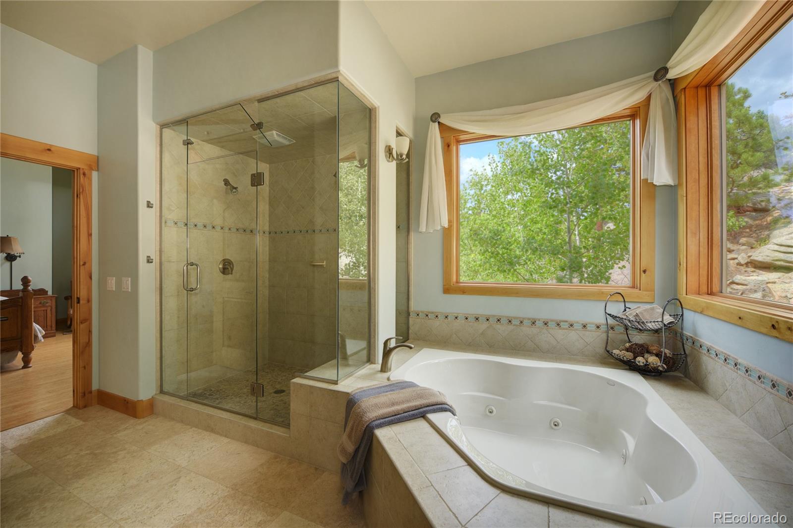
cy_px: 264
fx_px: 308
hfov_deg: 104.3
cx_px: 396
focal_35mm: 14
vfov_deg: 81.2
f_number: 8
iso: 400
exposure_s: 1/125
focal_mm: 14
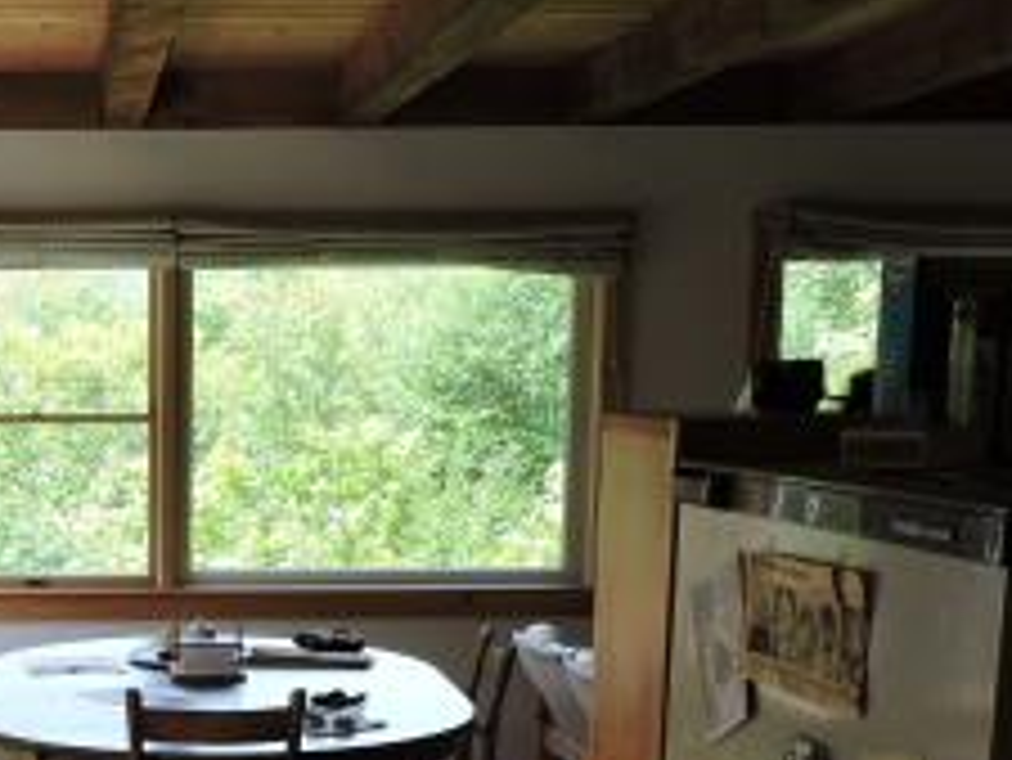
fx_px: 1814
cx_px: 49
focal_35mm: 62
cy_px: 657
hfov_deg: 29.5
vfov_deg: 23.2
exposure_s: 1/160
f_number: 3.3
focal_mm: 4.3
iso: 100
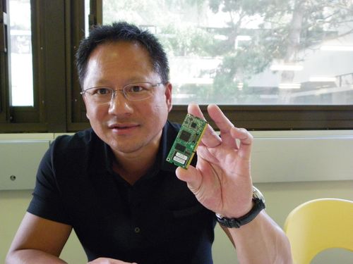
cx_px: 176
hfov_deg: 54.0
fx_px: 347
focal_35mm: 34
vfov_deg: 41.8
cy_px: 132
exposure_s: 1/60
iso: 500
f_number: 3.2
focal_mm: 6
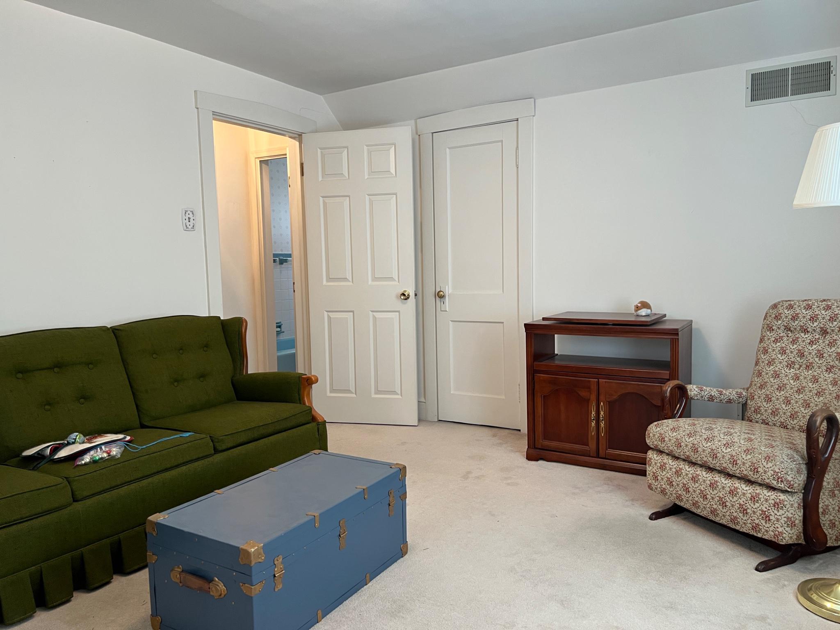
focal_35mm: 26
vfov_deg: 53.1
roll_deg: +1.4
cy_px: 315
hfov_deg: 67.3
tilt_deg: -5.8
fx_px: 631
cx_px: 420
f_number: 1.5
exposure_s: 1/60
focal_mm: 5.7
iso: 125
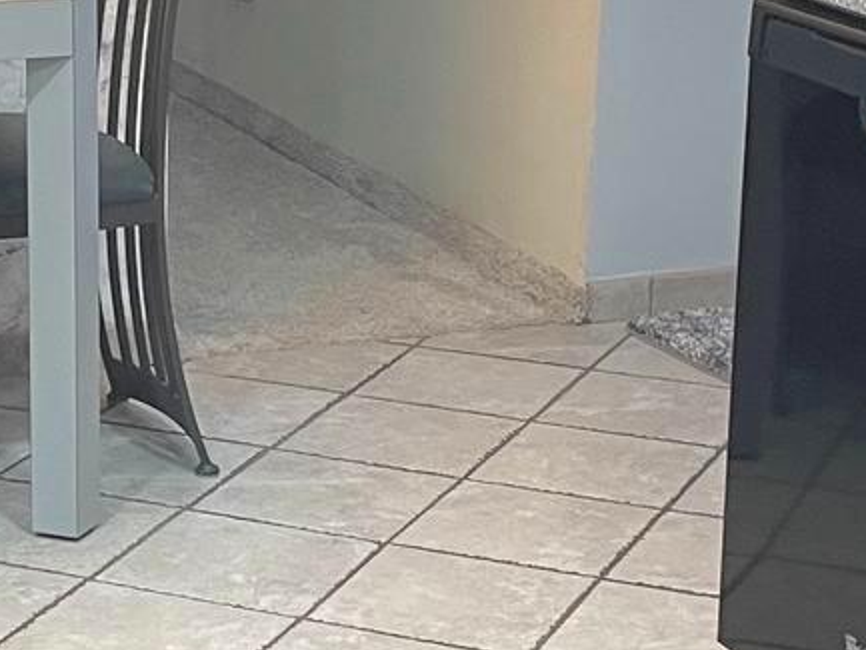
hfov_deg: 16.0
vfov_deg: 12.1
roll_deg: -0.3
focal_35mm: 123
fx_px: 3078
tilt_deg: -15.2
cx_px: 278
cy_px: 284
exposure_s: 1/60
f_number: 1.6
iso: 100
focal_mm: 4.2
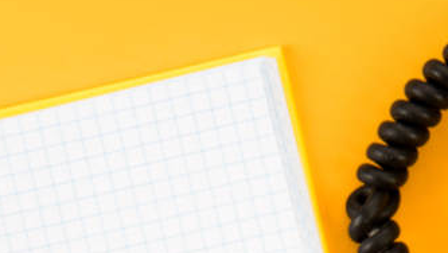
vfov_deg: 3.4
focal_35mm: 350
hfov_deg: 6.2
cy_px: 627
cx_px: 276
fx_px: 4161
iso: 100
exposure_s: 1/200
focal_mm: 58
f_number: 11
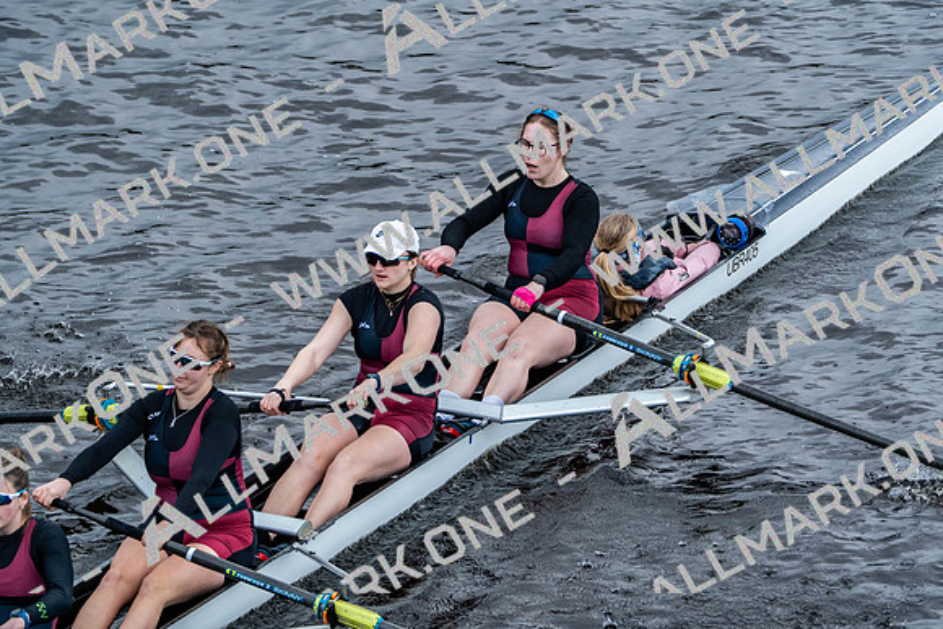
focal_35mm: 404
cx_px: 472
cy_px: 314
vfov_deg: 3.4
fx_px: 10585
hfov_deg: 5.1
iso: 2000
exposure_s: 1/1000
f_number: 6.3
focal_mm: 404
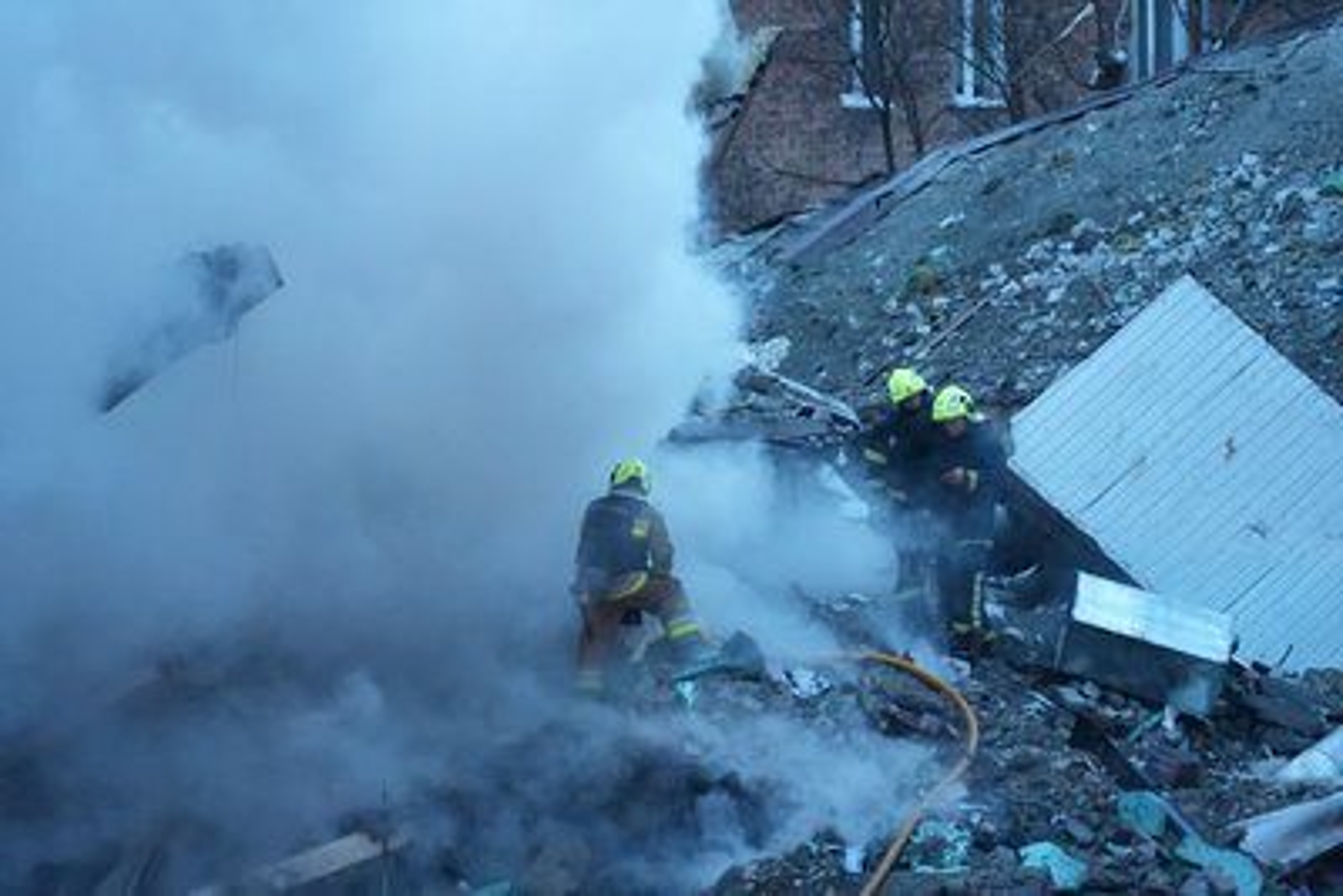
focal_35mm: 234
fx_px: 8732
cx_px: 672
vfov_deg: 5.9
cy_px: 448
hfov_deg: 8.8
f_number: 5.6
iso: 12800
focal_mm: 234
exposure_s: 1/125
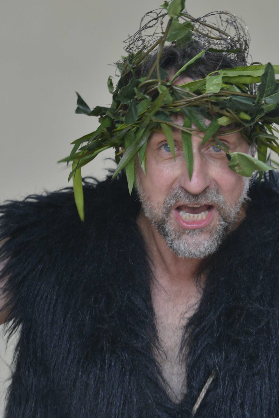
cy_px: 258
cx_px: 194
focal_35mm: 283
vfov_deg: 7.3
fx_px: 3288
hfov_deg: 4.9
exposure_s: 1/125
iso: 1250
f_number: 6.3
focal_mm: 190
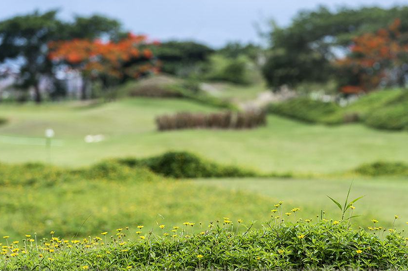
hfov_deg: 9.7
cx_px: 230
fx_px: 2412
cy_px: 127
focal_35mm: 213
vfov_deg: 6.4
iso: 100
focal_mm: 185
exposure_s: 1/640
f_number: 5.6
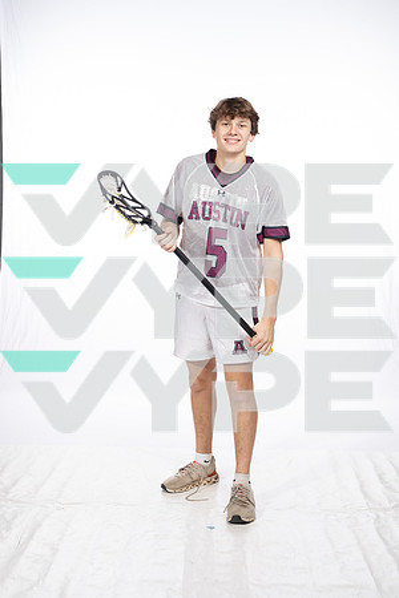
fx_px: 831
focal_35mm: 50
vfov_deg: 39.6
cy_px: 299
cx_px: 200
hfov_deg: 27.0
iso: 640
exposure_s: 1/250
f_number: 7.1
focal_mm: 50
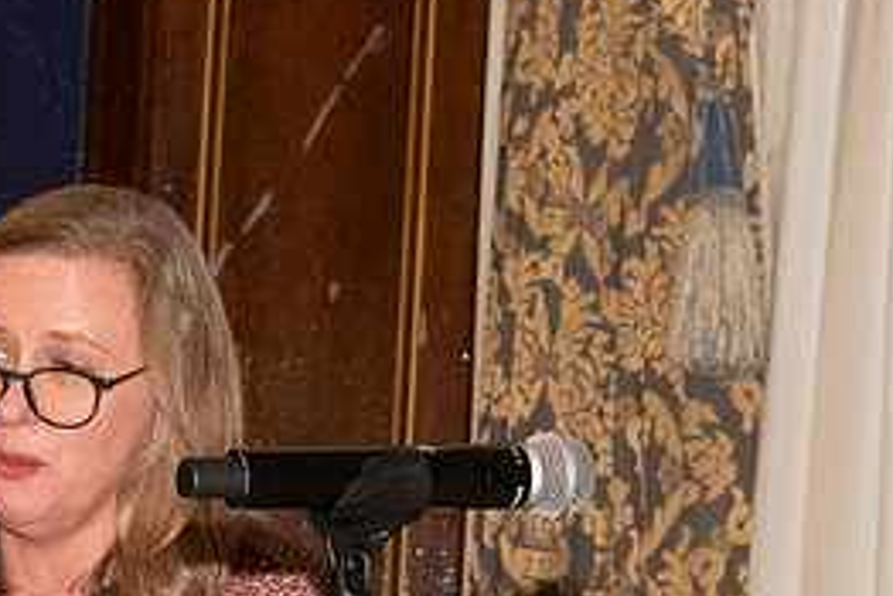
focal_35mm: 239
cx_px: 68
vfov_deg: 5.8
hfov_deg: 8.6
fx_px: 5932
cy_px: 390
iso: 6400
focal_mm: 72
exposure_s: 1/100
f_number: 10
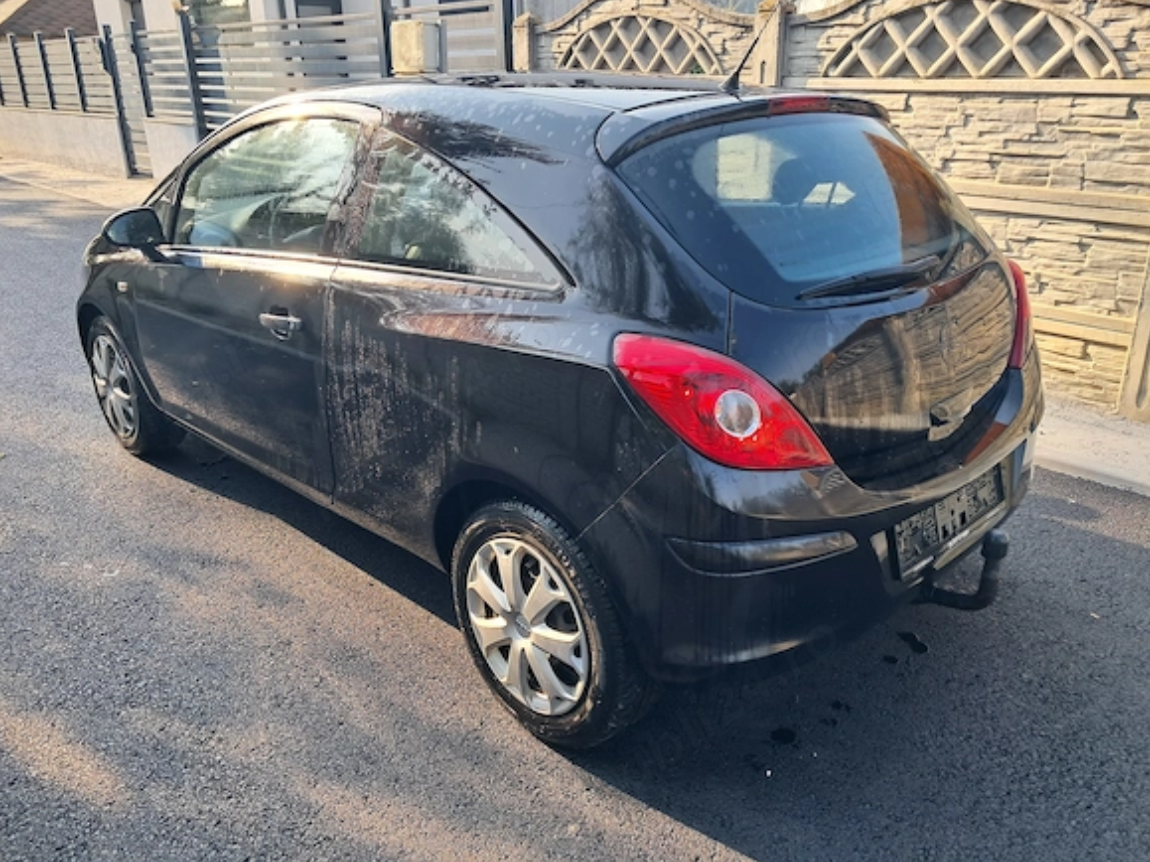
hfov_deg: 63.5
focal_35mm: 28
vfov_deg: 49.7
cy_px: 435
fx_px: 930
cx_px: 570
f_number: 1.8
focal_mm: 4
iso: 50
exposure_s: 1/151
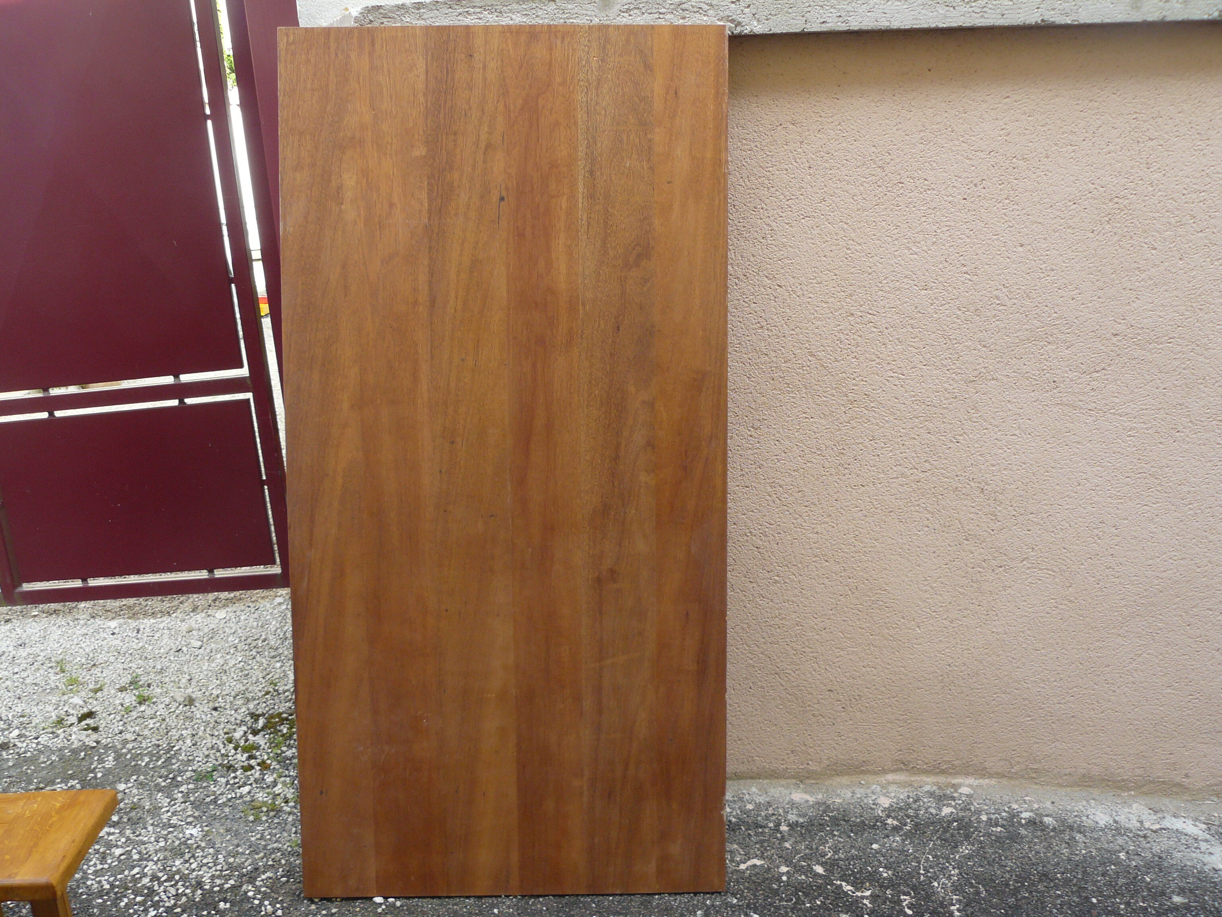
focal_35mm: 36
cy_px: 458
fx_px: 1271
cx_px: 611
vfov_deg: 39.7
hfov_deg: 51.4
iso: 100
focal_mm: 6
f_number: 3.6
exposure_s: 1/125
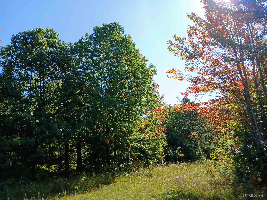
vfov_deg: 53.1
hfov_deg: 67.3
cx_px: 134
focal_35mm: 26
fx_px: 201
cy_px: 100
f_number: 1.8
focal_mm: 3.98
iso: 20
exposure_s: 1/375
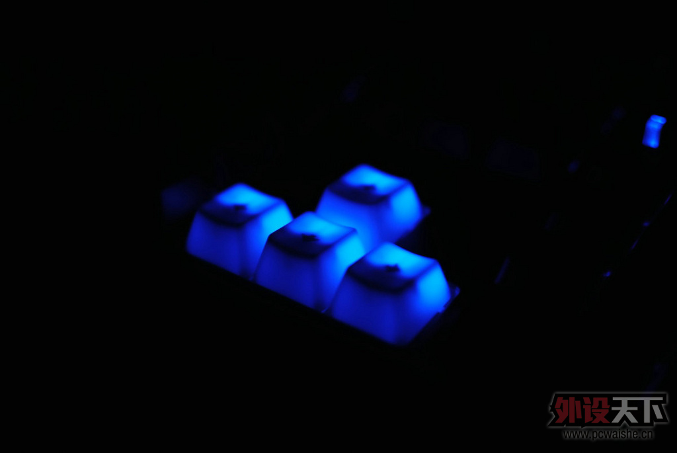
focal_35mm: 52
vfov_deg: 25.8
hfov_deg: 37.8
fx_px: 988
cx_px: 338
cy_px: 226
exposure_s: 1/15
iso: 200
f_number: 1.8
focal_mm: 35
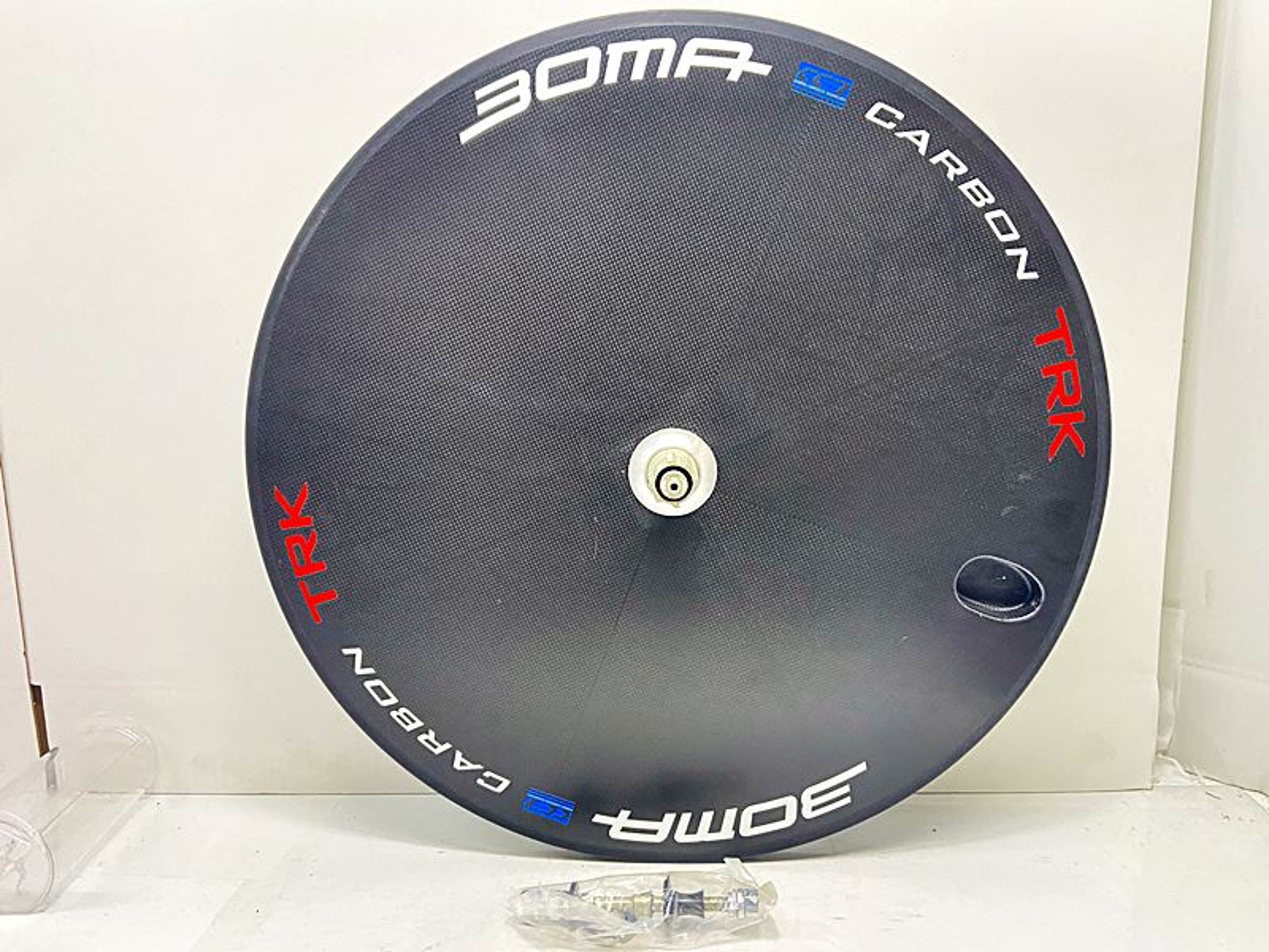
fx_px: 953
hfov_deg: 67.3
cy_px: 476
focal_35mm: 26
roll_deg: +0.3
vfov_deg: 53.1
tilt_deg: -10.8
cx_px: 634
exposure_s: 1/25
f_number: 1.8
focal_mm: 4.25
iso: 640
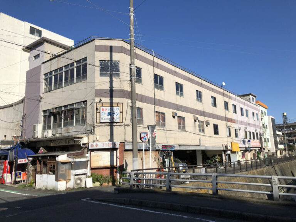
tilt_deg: +9.1
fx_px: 239
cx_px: 148
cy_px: 111
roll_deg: +2.2
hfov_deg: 63.4
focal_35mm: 28
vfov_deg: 49.7
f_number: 1.8
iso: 20
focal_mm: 4
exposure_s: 1/3205
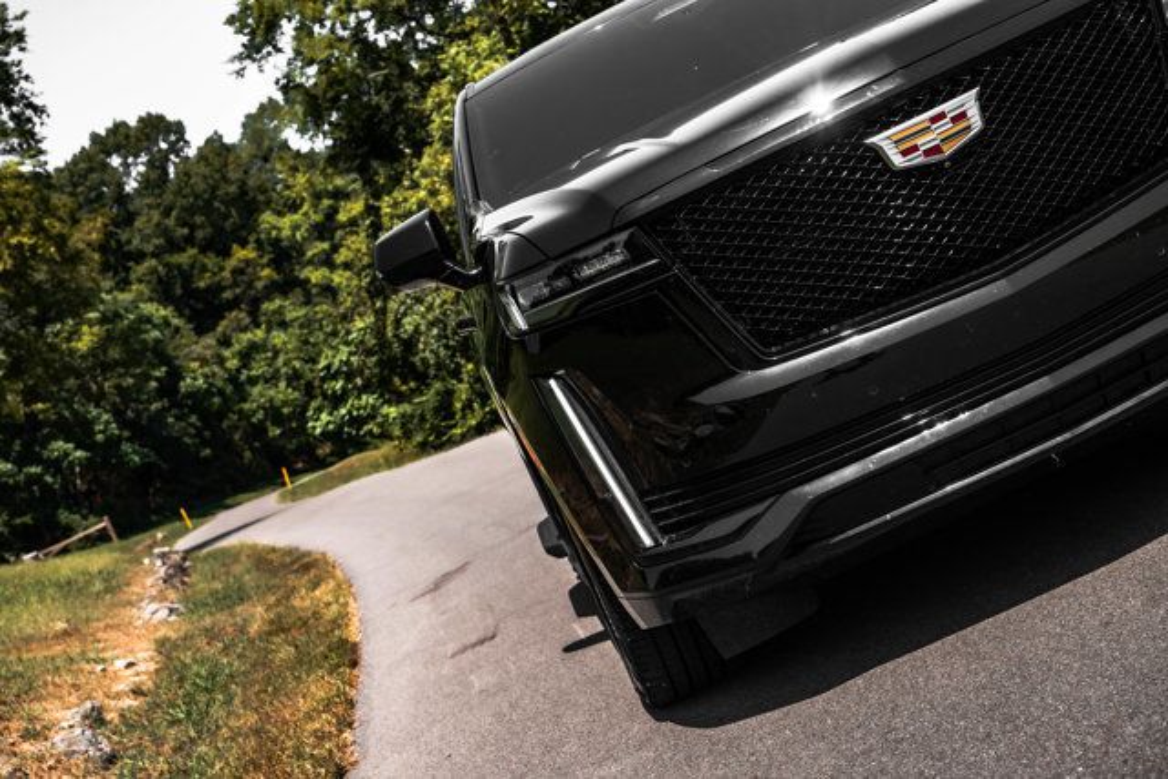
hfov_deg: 38.2
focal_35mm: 52
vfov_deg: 26.0
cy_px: 390
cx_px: 584
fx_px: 1687
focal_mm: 52
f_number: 7.1
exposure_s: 1/1250
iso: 320
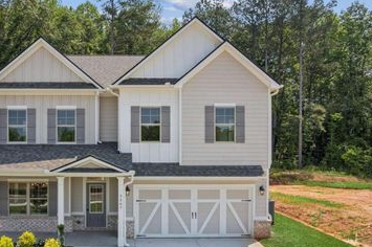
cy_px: 150
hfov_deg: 59.0
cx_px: 126
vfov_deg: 42.0
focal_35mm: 31
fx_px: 320
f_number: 2.8
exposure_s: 1/2000
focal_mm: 8.38
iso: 100
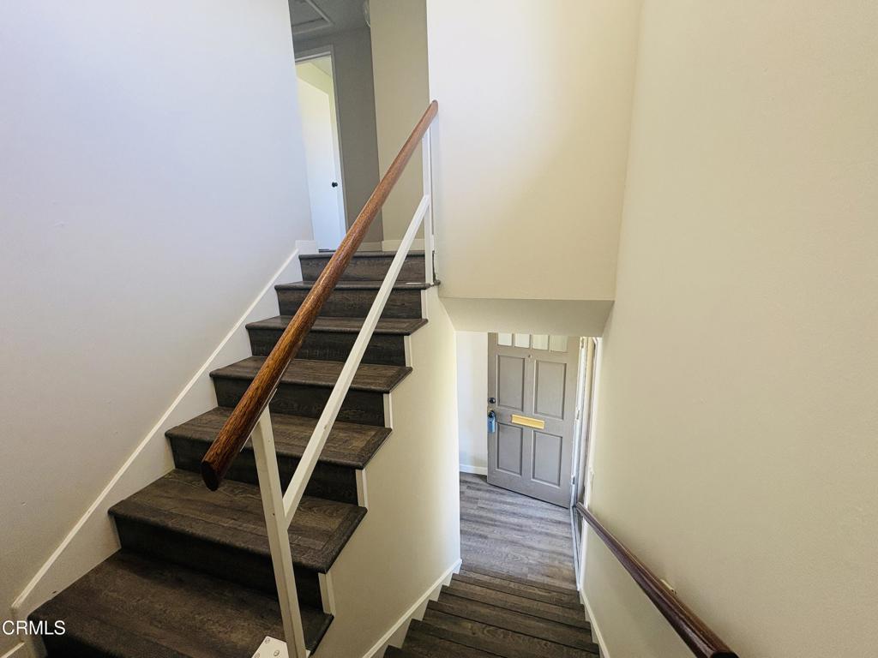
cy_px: 329
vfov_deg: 85.7
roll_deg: +2.1
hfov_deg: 102.1
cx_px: 439
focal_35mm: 14
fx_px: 355
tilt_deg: -12.6
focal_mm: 2.22
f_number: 2.2
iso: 200
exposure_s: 1/60
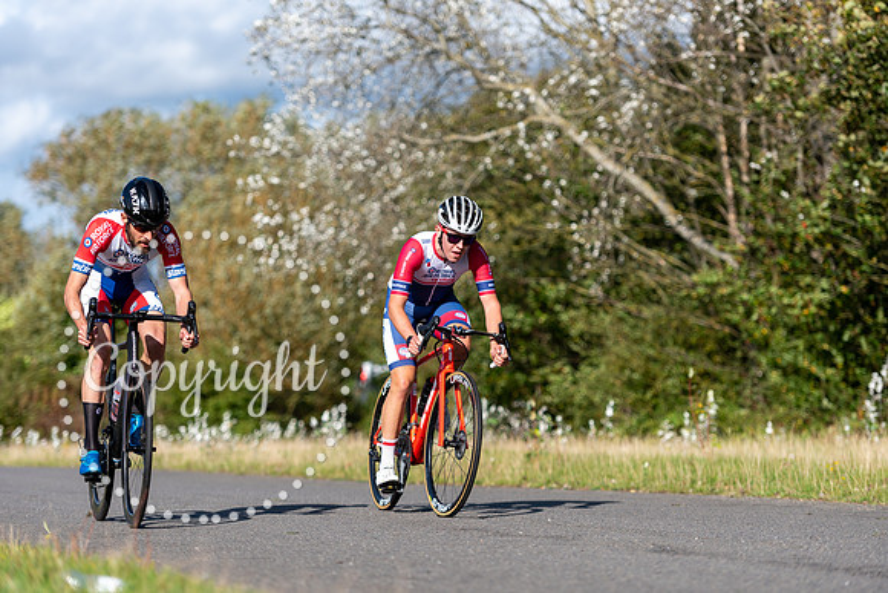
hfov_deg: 17.1
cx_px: 444
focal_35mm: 120
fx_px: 2961
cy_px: 296
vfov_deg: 11.4
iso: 160
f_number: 2.8
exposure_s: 1/3200
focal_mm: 120
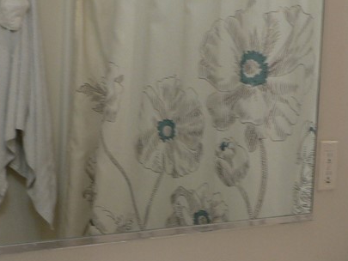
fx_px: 915
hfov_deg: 21.4
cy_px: 233
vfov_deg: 16.1
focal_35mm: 91
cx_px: 235
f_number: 2.8
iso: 100
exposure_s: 1/15
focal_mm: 6
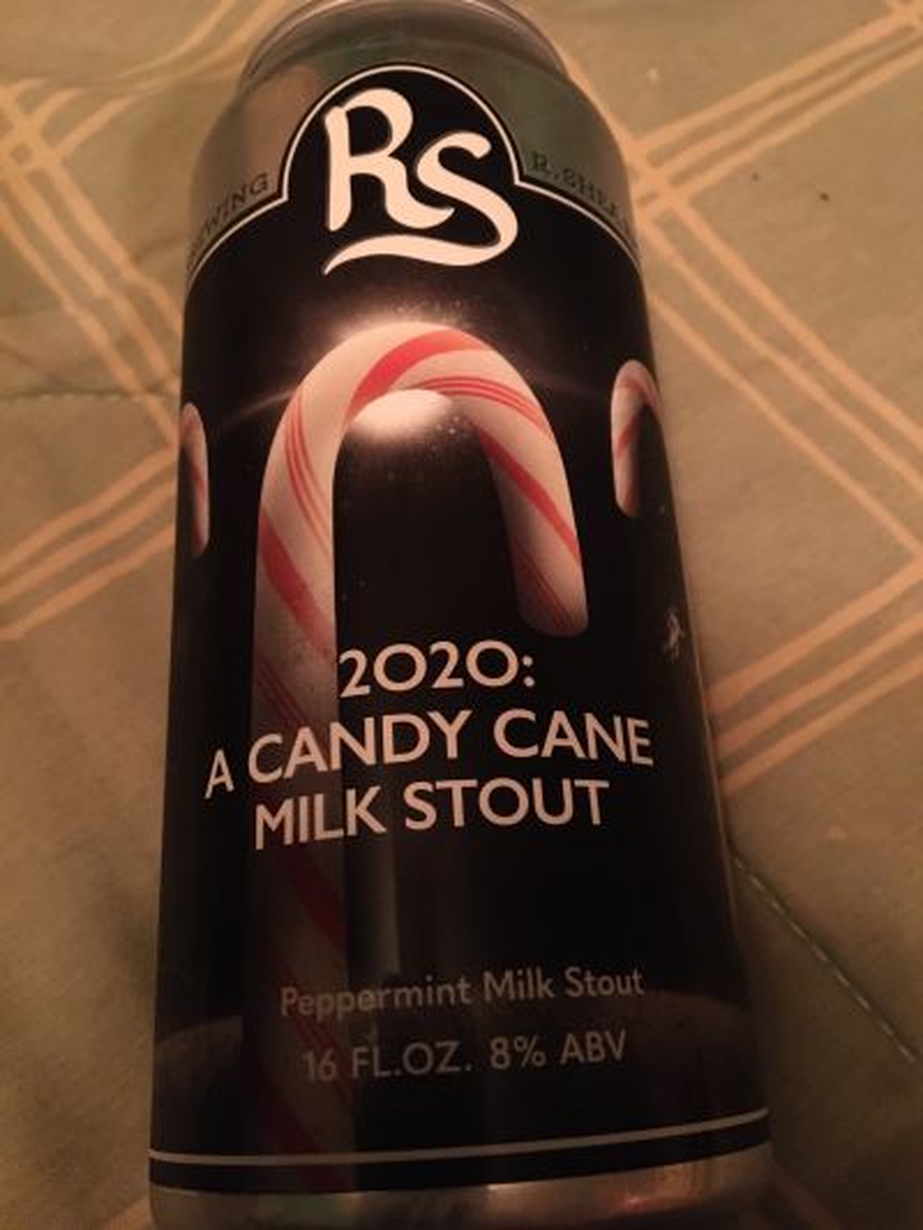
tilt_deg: -59.1
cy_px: 615
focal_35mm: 29
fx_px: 1031
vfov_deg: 61.6
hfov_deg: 48.2
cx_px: 462
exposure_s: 1/15
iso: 640
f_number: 2.2
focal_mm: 4.15
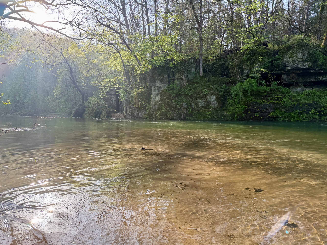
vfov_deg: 56.8
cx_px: 164
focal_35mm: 24
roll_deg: +0.1
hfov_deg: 71.6
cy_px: 122
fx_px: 227
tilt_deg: -1.4
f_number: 1.78
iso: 100
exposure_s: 1/1156
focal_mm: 6.76
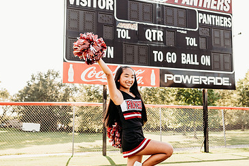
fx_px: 263
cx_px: 144
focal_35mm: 38
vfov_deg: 35.0
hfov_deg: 50.5
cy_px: 98
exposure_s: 1/800
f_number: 2.8
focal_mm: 24
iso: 200
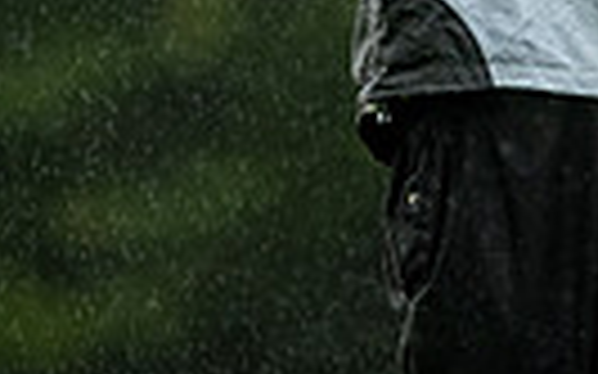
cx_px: 486
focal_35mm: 1334
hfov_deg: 1.6
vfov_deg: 1.0
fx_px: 21732
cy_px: -475
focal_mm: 300
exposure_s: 1/500
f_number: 4
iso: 1250
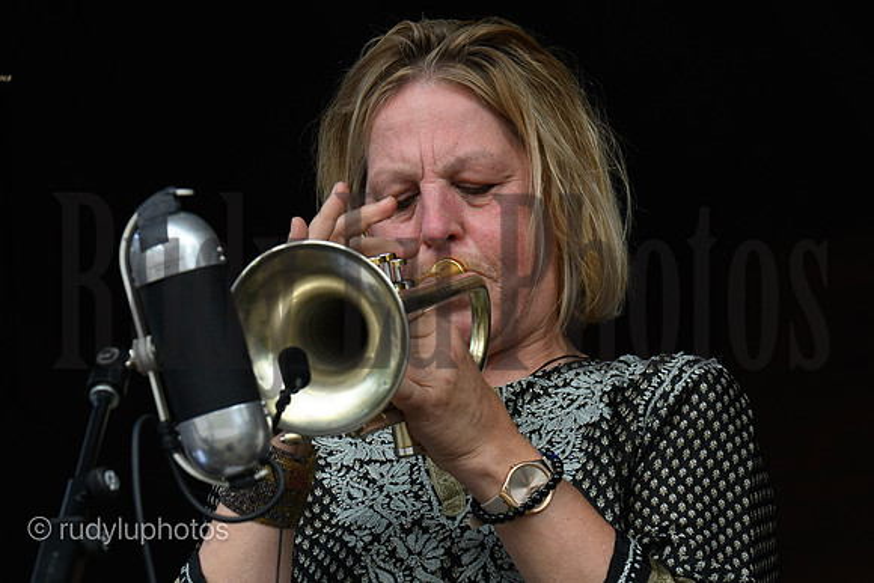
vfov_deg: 4.6
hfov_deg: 6.9
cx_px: 437
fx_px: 7285
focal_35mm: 300
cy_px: 292
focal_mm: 200
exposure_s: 1/800
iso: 1600
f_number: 8
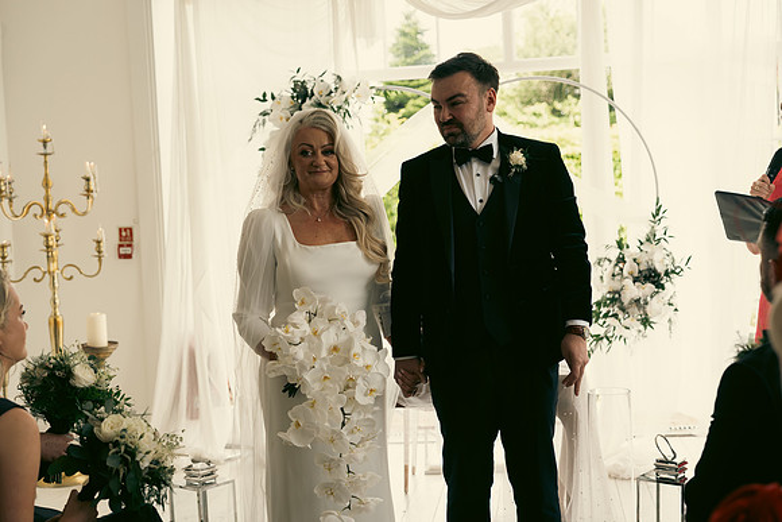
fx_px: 1173
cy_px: 261
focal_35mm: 54
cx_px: 391
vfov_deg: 25.1
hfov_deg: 36.9
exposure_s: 1/160
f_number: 3.5
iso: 125
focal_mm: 54
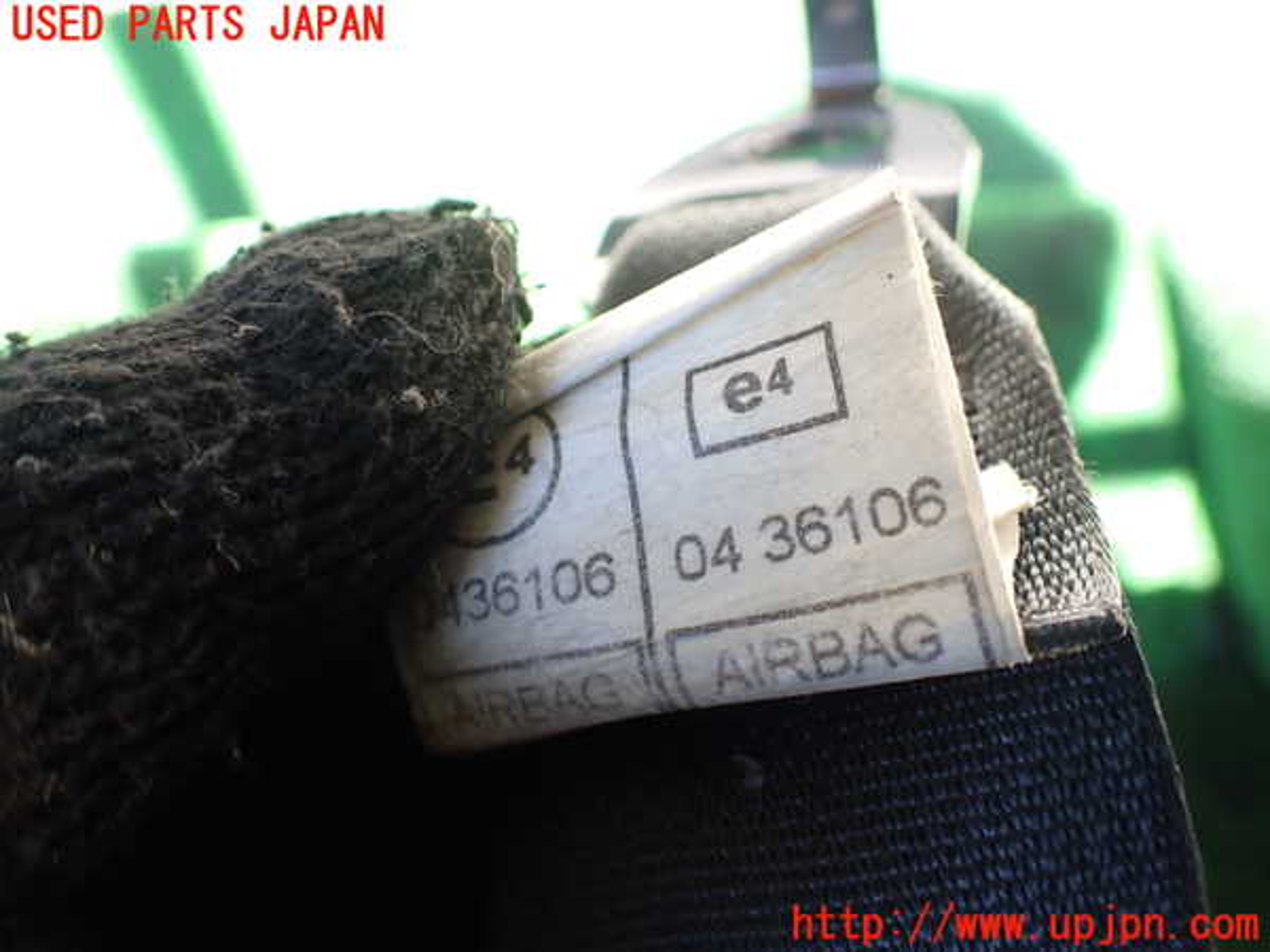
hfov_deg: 60.0
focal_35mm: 30
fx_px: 1101
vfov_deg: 46.8
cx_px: 635
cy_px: 476
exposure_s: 1/125
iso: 160
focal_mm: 5.4
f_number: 2.3
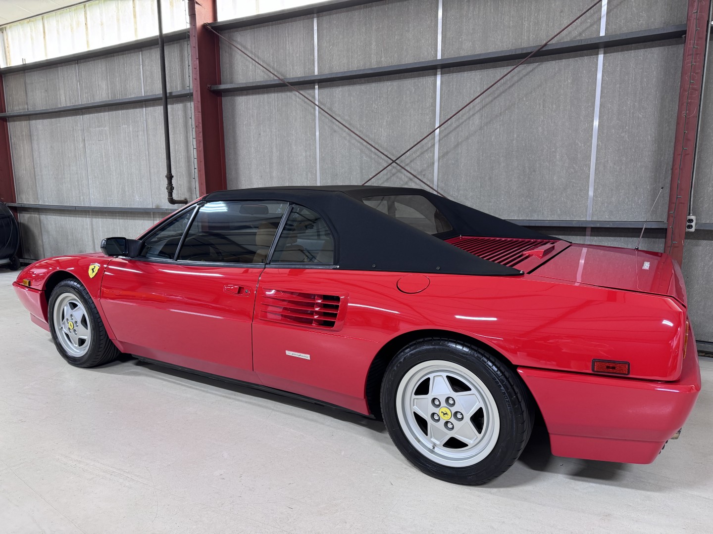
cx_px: 356
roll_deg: +0.1
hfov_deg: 71.6
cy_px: 267
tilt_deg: -10.1
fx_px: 494
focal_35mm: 24
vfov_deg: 56.8
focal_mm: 6.76
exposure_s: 1/60
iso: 160
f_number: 1.78
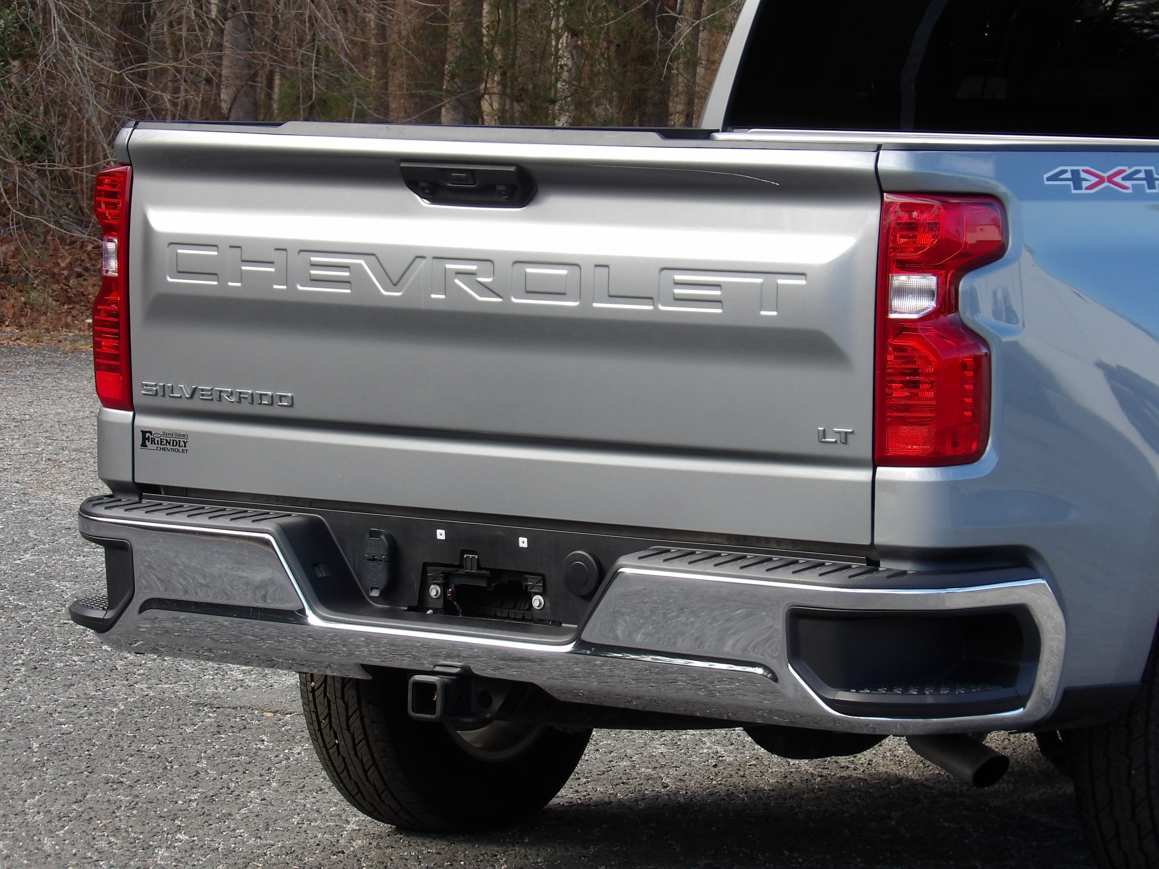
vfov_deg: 10.4
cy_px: 434
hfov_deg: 13.8
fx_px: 4788
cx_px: 580
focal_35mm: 143
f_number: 4.3
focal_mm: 25.6
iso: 100
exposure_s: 1/188
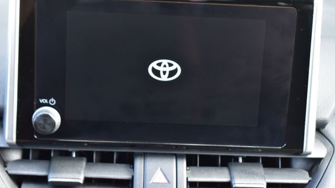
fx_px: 675
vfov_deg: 15.9
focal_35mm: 76
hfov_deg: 27.9
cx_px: 168
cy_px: 94
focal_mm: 48
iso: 640
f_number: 6.3
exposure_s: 1/15
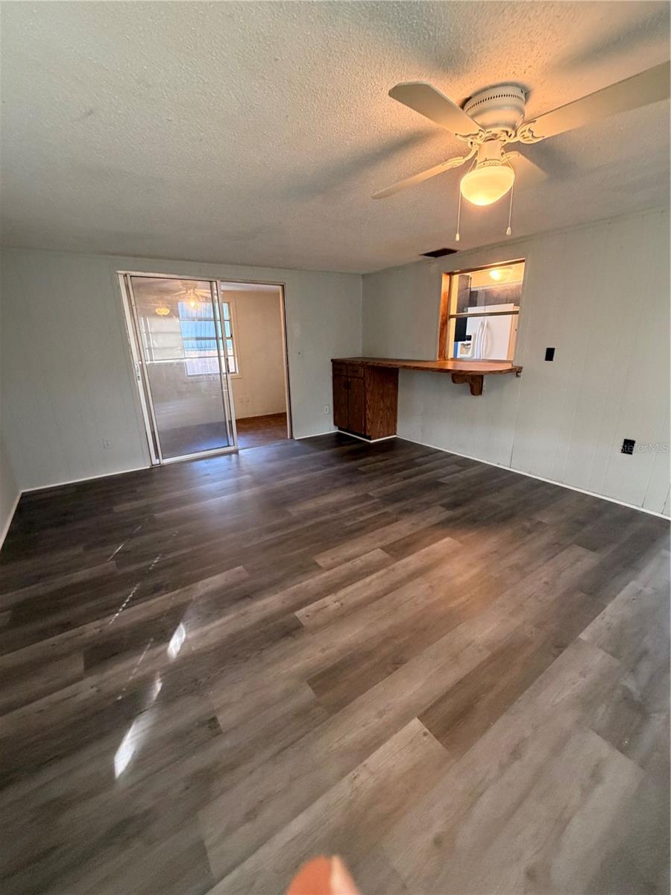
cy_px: 448
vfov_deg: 102.1
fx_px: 362
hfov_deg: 85.7
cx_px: 336
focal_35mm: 14
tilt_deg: -17.1
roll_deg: +1.1
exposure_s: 1/60
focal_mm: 2.22
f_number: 2.2
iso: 400
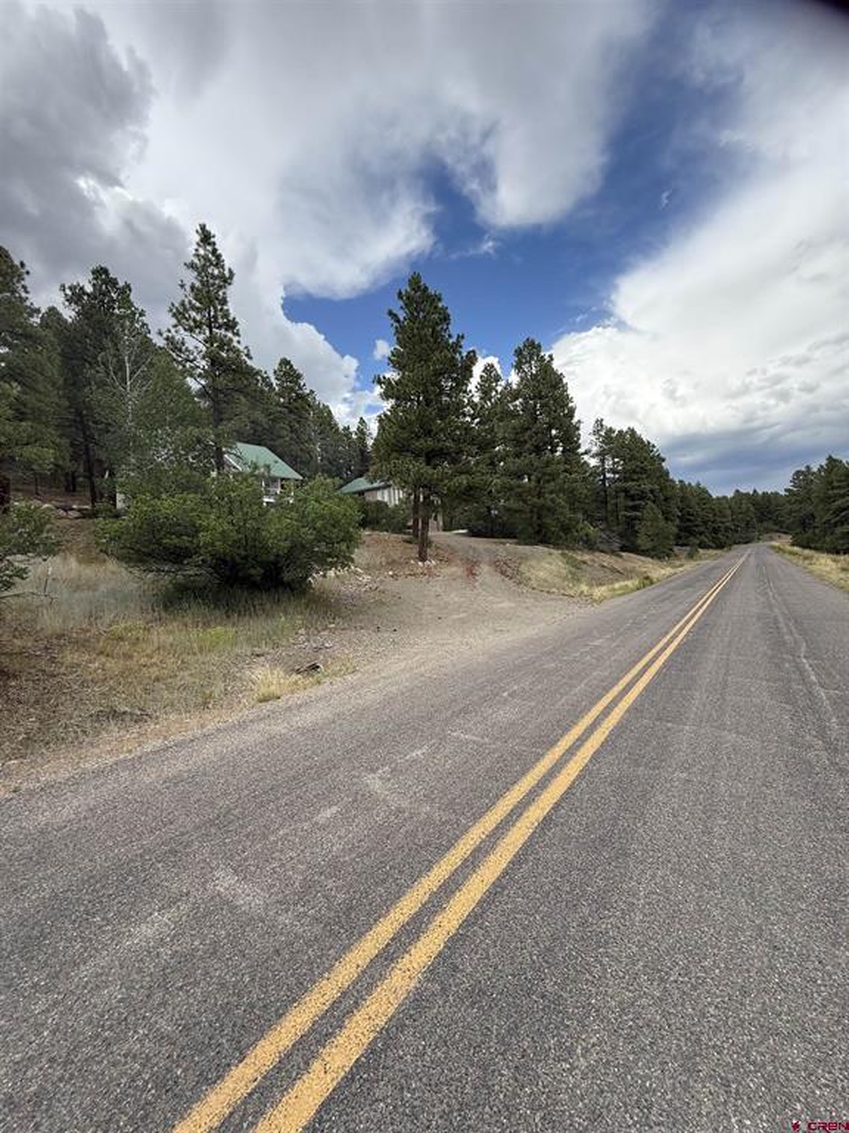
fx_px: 458
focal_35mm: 14
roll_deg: +4.2
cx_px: 424
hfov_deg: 85.7
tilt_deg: +0.6
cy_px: 566
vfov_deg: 102.1
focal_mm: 2.22
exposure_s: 1/742
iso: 64
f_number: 2.2
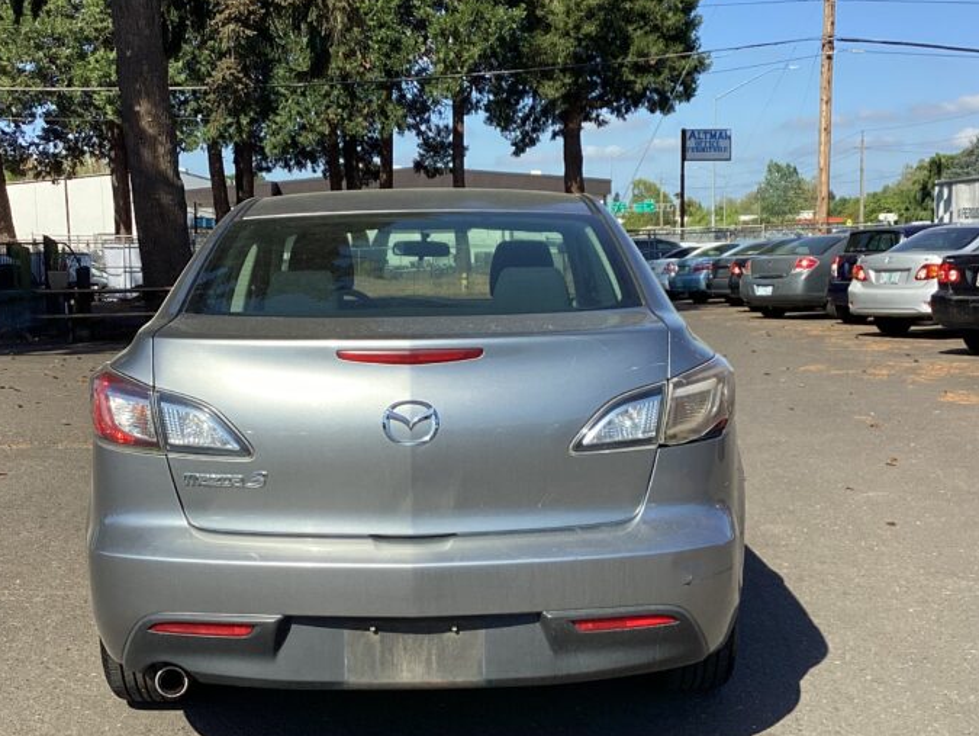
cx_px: 471
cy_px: 424
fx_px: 1330
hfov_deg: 40.4
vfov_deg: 30.9
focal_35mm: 47
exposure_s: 1/947
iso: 25
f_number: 2.4
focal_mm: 3.3
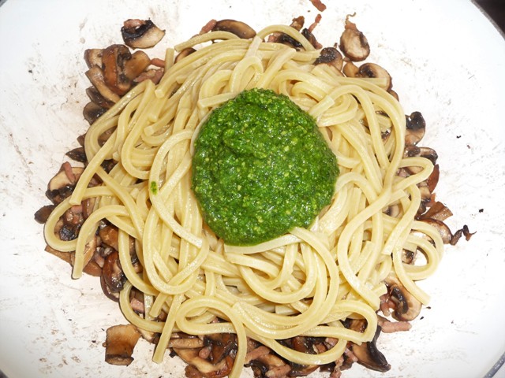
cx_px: 252
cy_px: 189
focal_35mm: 32
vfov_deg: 44.2
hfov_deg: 56.8
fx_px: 467
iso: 100
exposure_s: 1/30
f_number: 3.5
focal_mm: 5.3
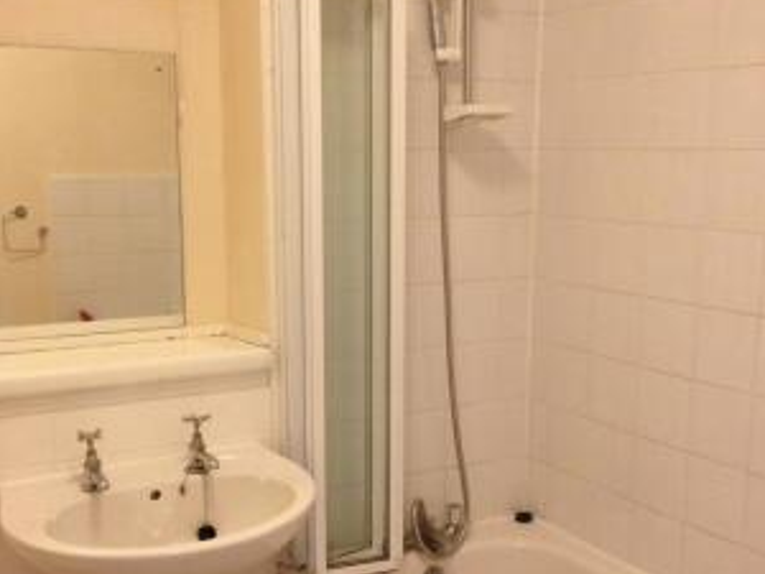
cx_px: 372
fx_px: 1127
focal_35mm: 51
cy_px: 364
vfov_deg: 28.4
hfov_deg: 37.5
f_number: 2.4
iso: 250
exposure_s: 1/20
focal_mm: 4.28
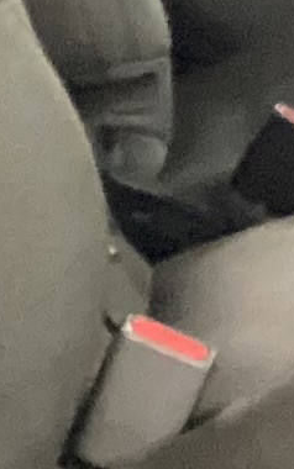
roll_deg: +3.0
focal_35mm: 282
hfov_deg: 4.5
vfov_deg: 7.4
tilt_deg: -17.5
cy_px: 94
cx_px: 855
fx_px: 3610
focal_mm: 3.3
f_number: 2.4
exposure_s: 1/24
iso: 640
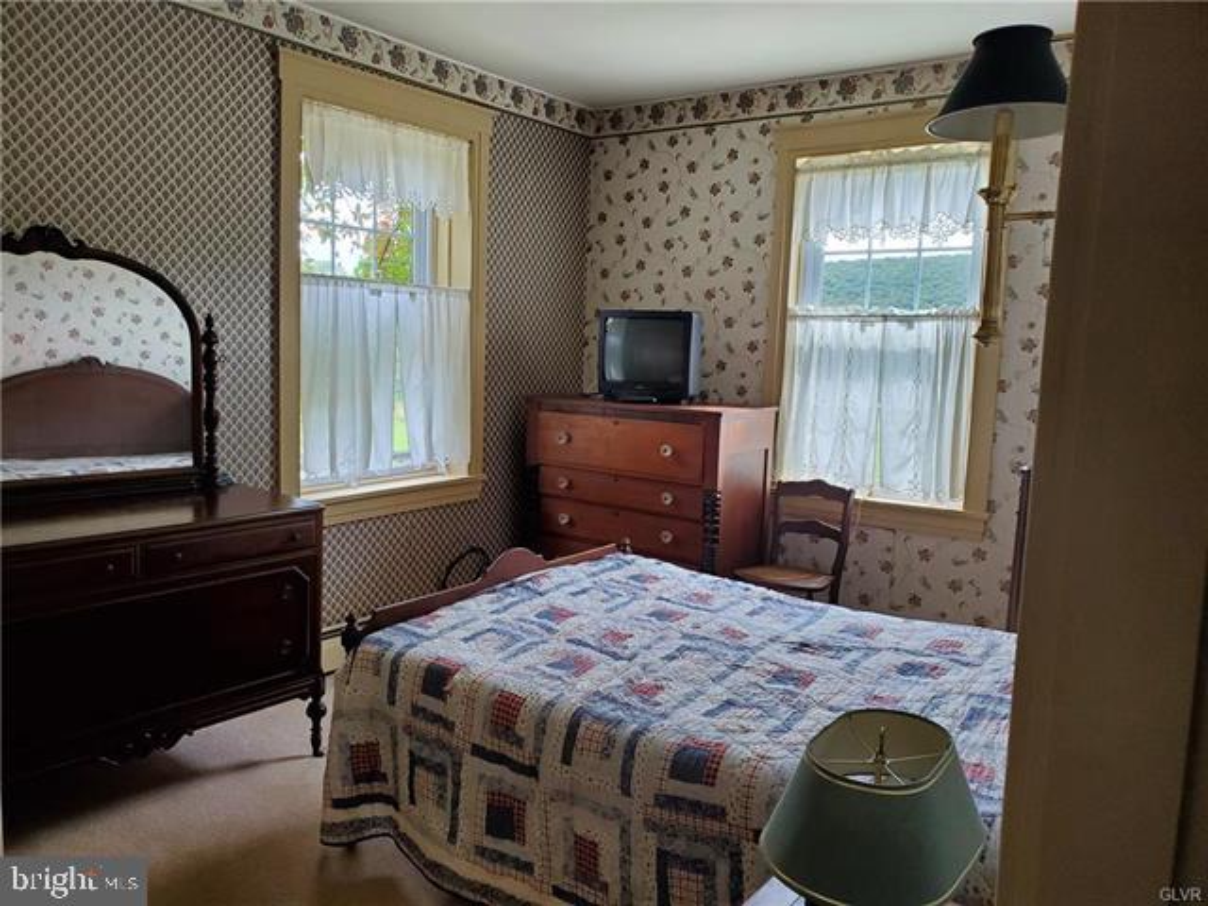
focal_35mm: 26
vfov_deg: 53.1
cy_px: 453
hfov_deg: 67.3
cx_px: 604
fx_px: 907
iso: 100
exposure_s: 1/59
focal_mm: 4.3
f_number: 2.4
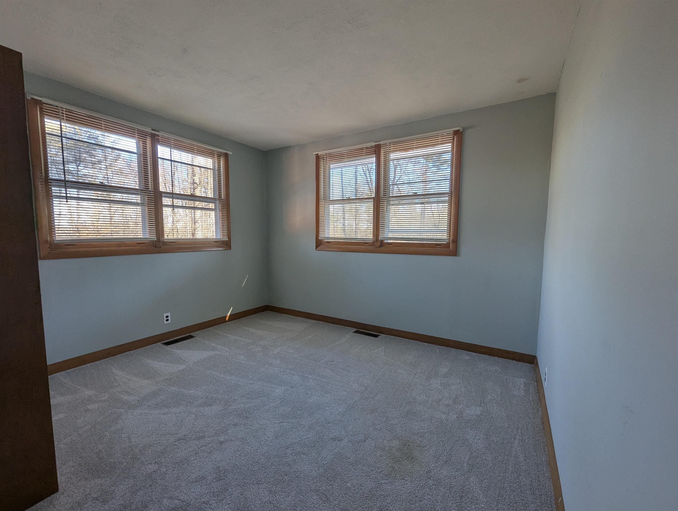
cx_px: 339
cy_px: 256
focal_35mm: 13
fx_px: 255
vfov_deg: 90.1
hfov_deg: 106.1
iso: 44
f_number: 2.2
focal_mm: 1.95
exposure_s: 1/98.3
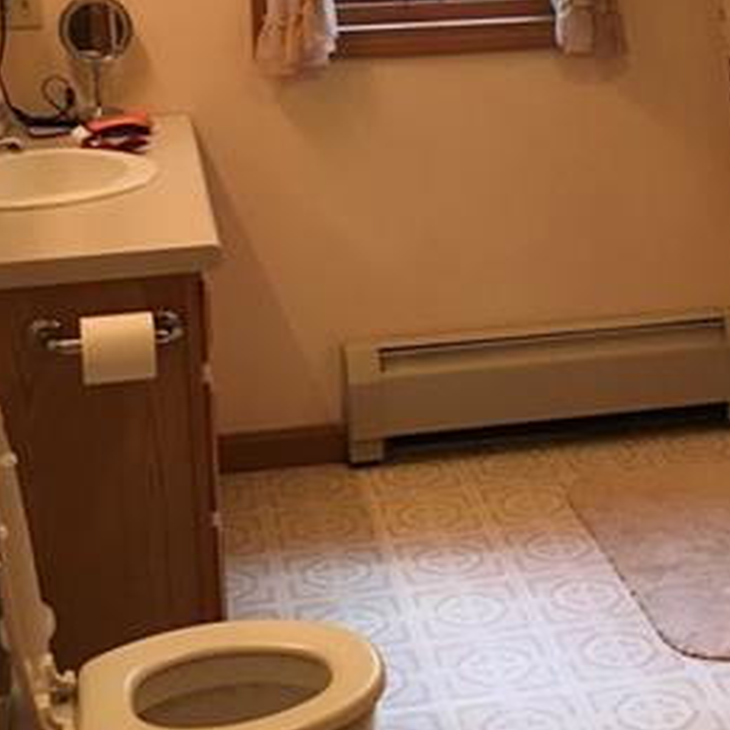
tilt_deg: -8.1
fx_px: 1742
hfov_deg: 23.5
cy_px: 104
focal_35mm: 73
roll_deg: +1.1
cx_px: 505
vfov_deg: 23.2
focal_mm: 3.99
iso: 32
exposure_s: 1/24
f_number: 1.8
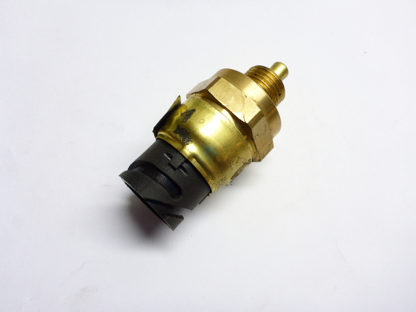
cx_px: 208
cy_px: 156
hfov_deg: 63.4
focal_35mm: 28
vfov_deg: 49.7
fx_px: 336
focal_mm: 4.9
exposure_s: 1/60
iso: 160
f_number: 3.3
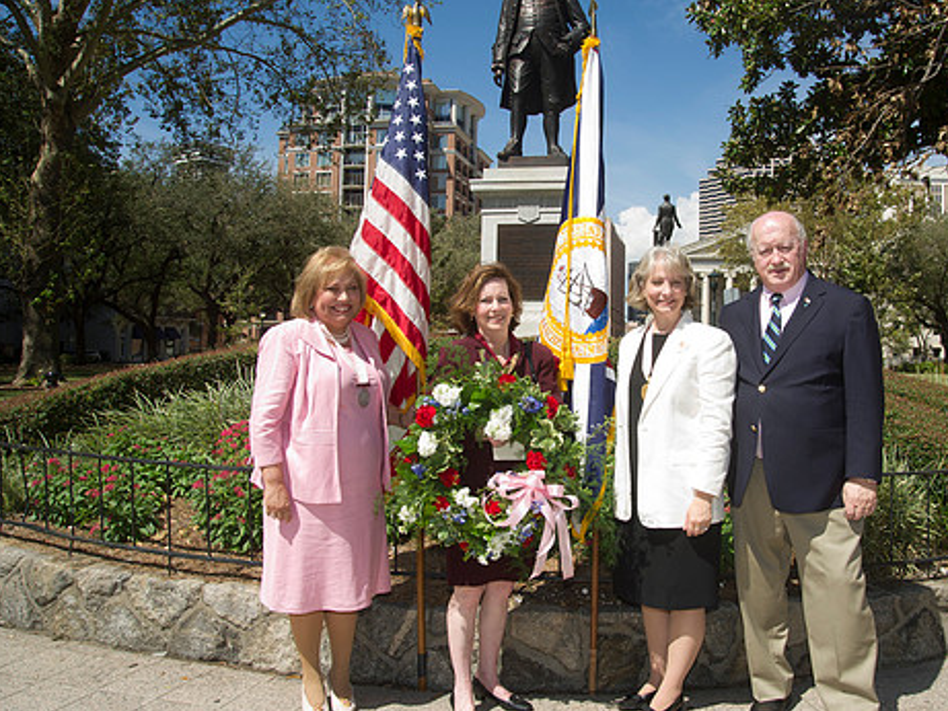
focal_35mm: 29
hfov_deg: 61.1
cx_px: 570
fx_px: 794
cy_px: 341
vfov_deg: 48.2
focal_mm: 24
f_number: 8
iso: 200
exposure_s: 1/250
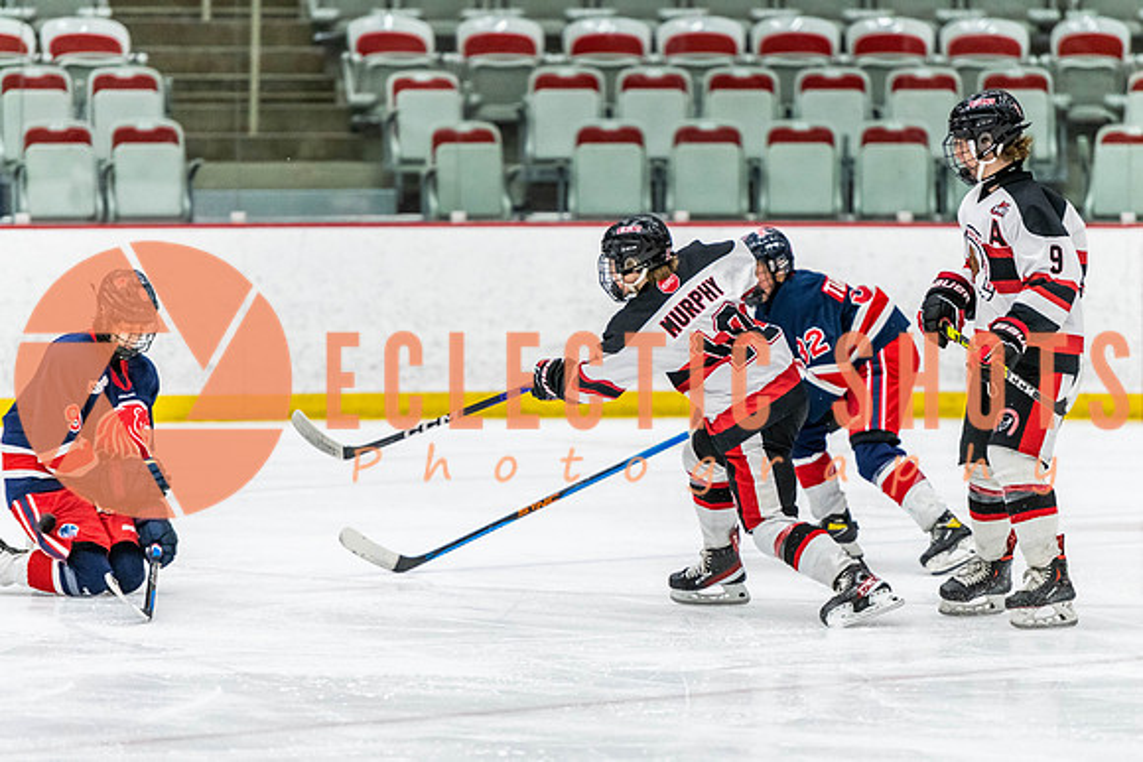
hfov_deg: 9.3
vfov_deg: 6.2
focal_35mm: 221
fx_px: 7033
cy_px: 381
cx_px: 655
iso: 2800
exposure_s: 1/640
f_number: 2.8
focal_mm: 190
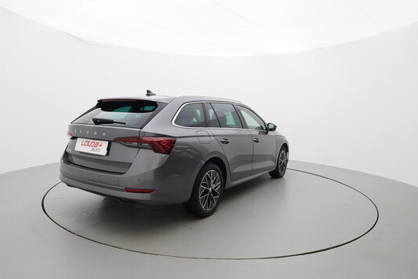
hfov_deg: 74.8
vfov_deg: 54.1
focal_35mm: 24
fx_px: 273
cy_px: 137
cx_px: 203
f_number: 5.6
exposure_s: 1/80
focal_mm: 15
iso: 200
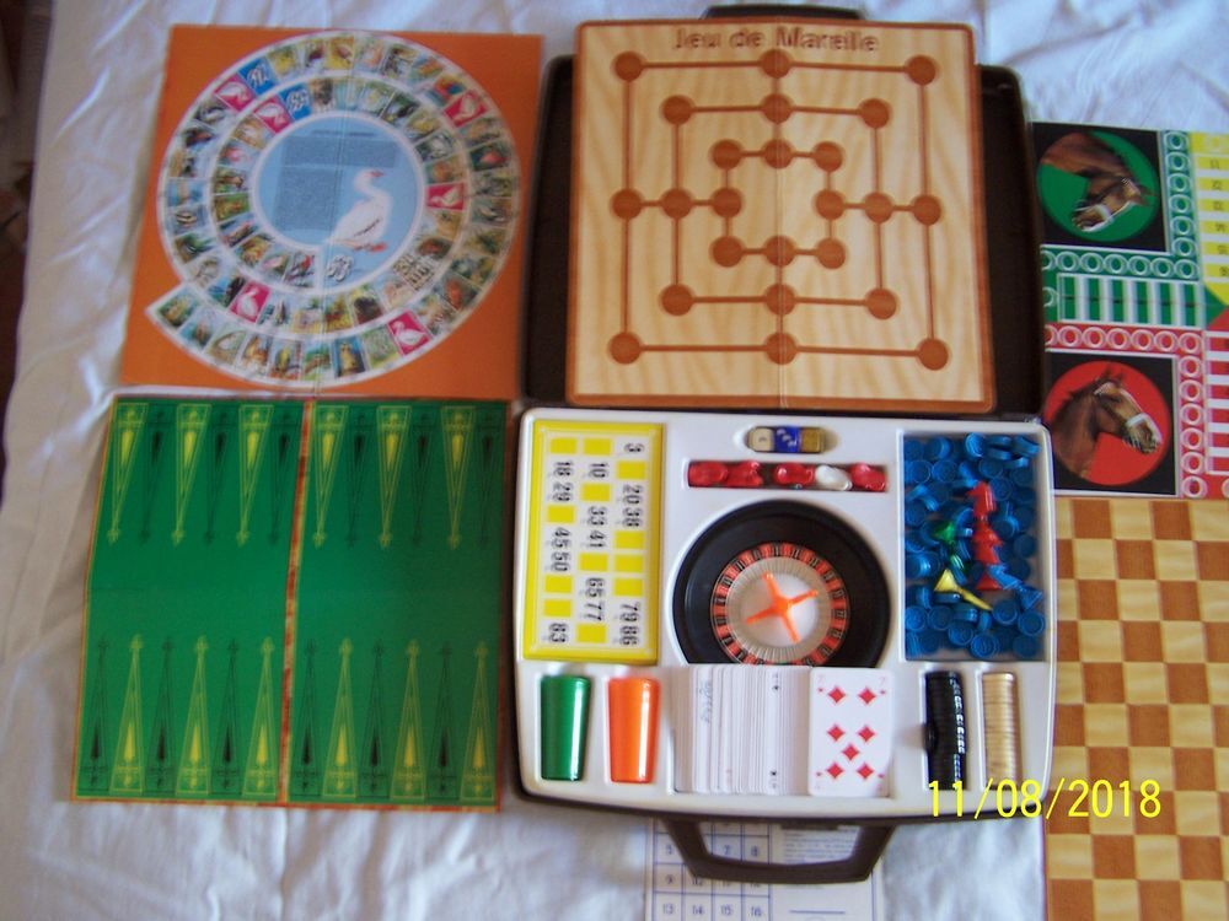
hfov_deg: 49.0
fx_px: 1349
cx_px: 614
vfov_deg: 37.7
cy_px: 460
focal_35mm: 38
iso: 140
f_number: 2.8
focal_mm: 6.3
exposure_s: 1/8
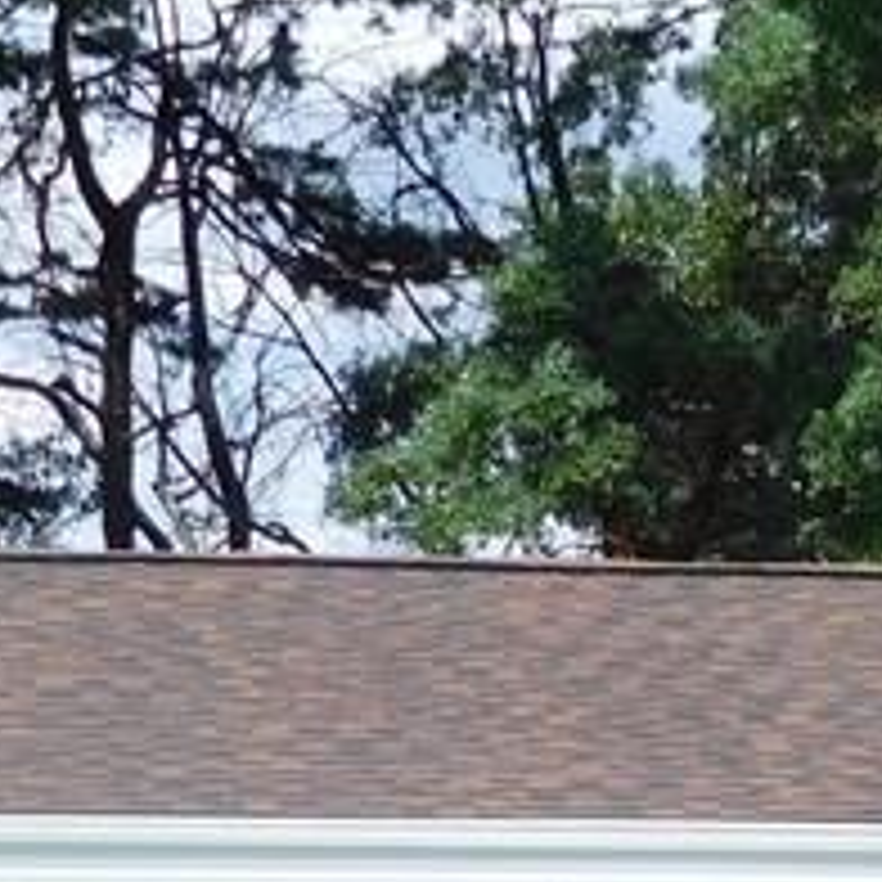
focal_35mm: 185
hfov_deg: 9.4
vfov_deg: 9.1
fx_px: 5333
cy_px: 1562
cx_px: 972
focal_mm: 7.1
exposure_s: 1/800
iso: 125
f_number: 3.9
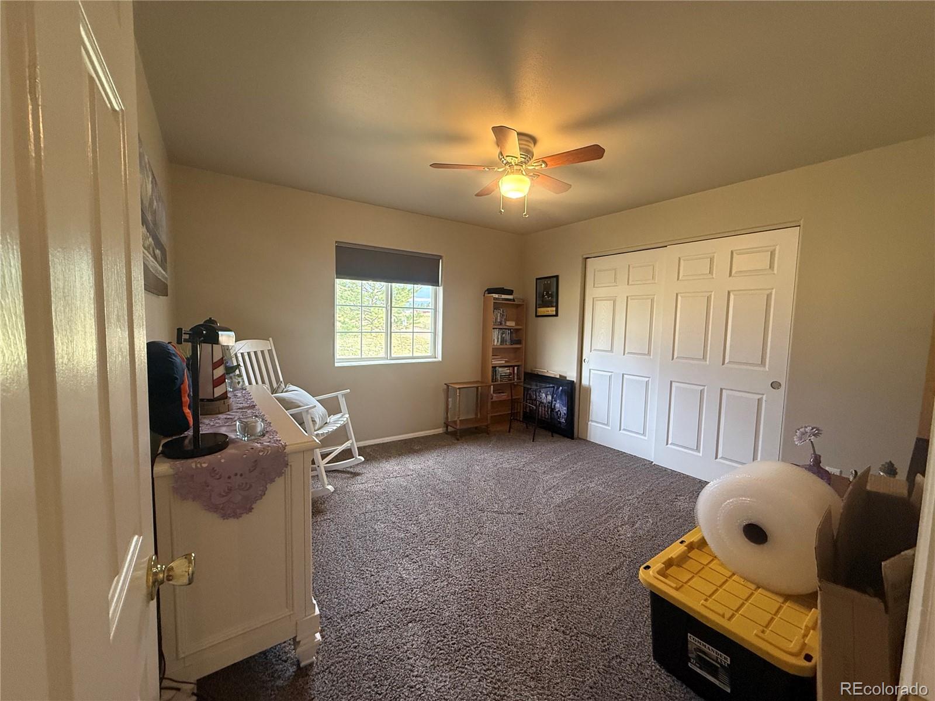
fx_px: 378
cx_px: 468
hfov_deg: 102.1
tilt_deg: -3.7
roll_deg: -1.5
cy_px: 350
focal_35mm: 14
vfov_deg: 85.7
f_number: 2.2
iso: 320
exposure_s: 1/60
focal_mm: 2.22
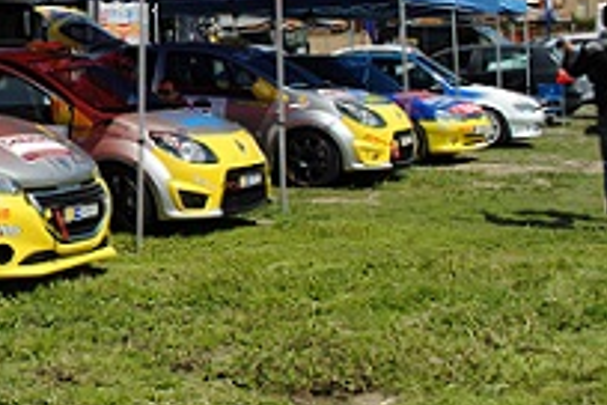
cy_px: 57
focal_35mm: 79
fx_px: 1332
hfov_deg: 23.5
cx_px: -116
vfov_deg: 17.1
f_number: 7.1
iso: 100
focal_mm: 22
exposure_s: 1/320
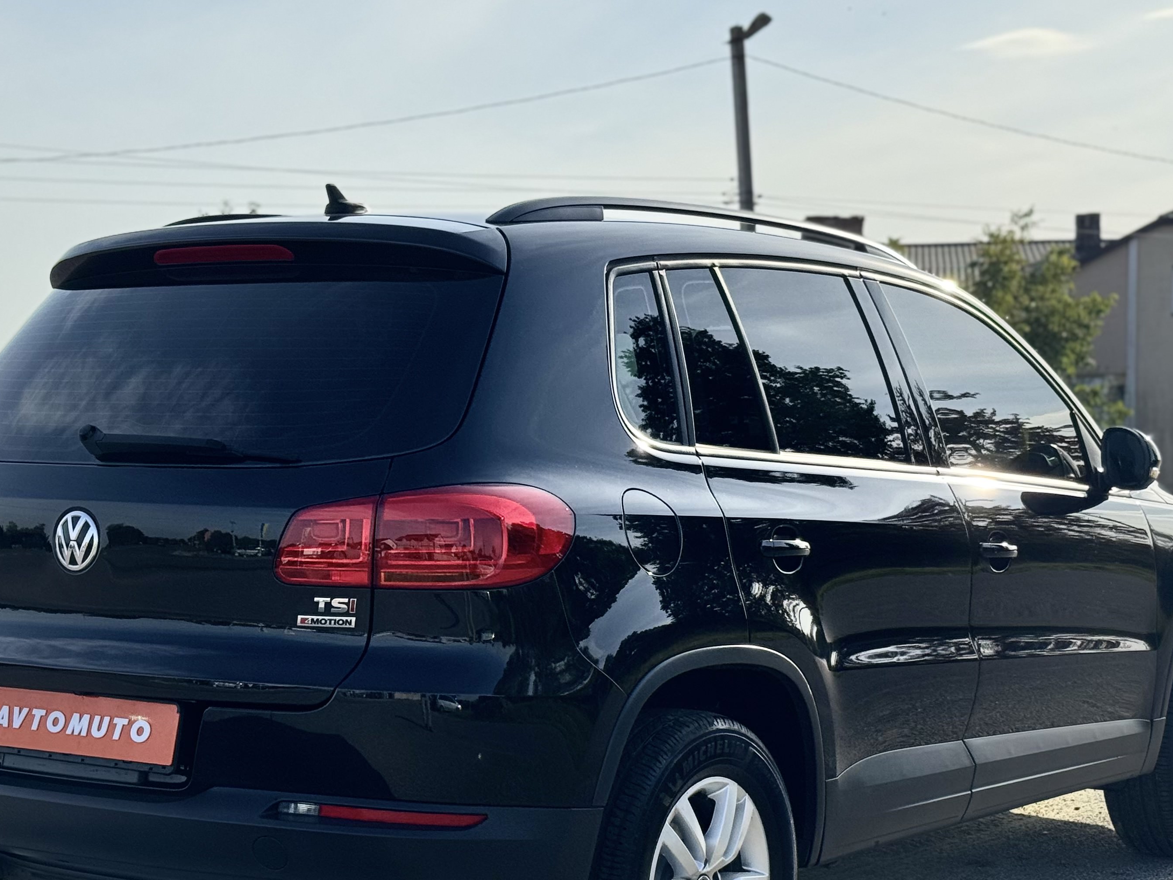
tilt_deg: -2.9
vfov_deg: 20.4
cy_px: 590
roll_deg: +0.4
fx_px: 2440
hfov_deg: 27.0
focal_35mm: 72
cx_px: 562
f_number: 1.78
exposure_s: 1/4608
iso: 64
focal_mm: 6.76
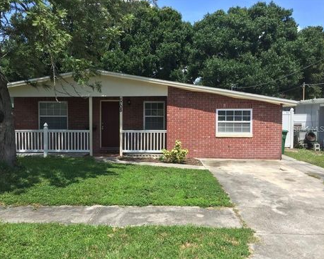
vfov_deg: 47.1
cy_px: 129
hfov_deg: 57.1
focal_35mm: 31
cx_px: 148
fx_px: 297
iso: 32
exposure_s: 1/1464
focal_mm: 4.15
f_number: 2.2
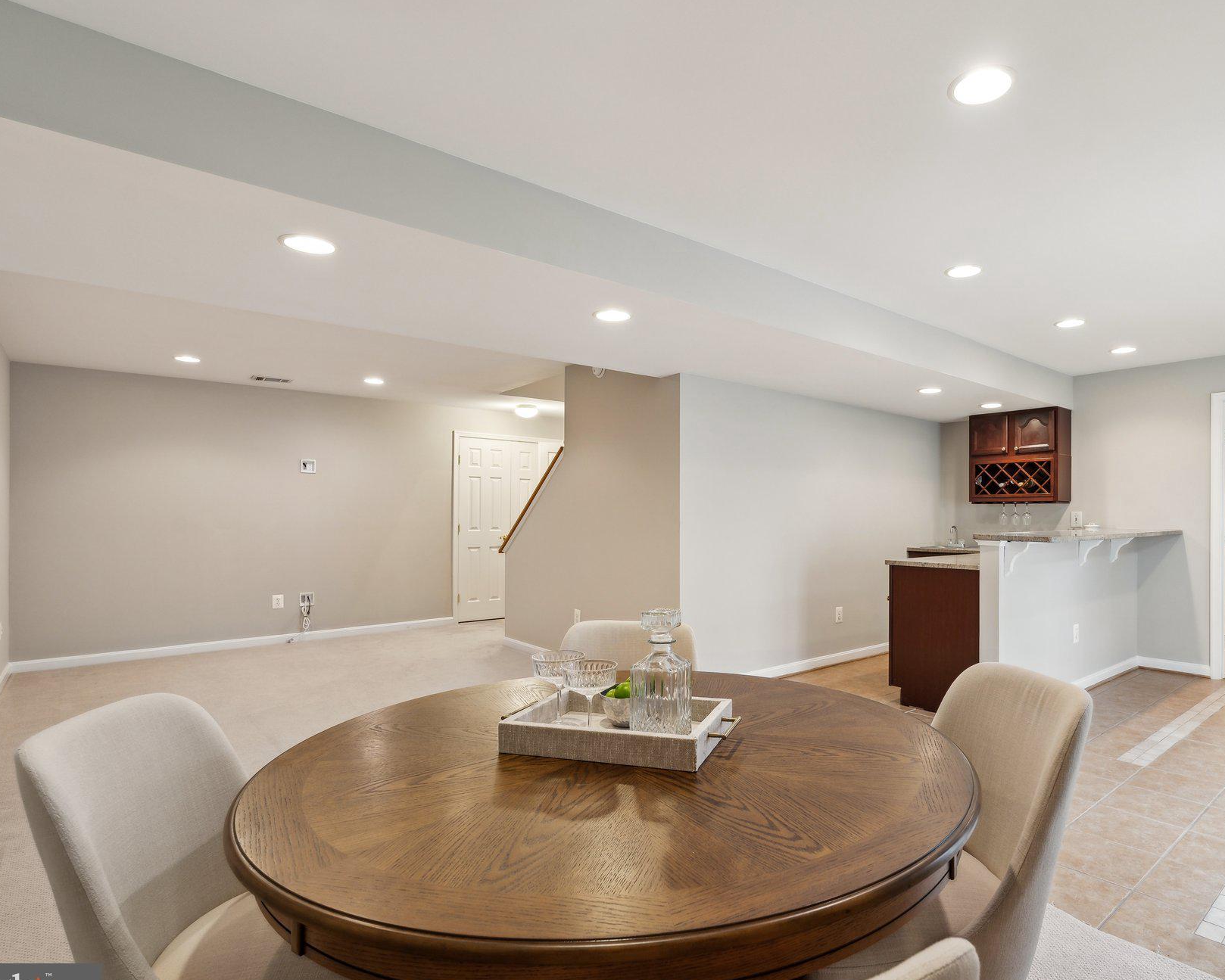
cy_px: 502
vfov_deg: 70.9
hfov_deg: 82.6
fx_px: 689
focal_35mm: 19
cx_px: 709
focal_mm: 16
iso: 200
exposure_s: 1/5
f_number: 8
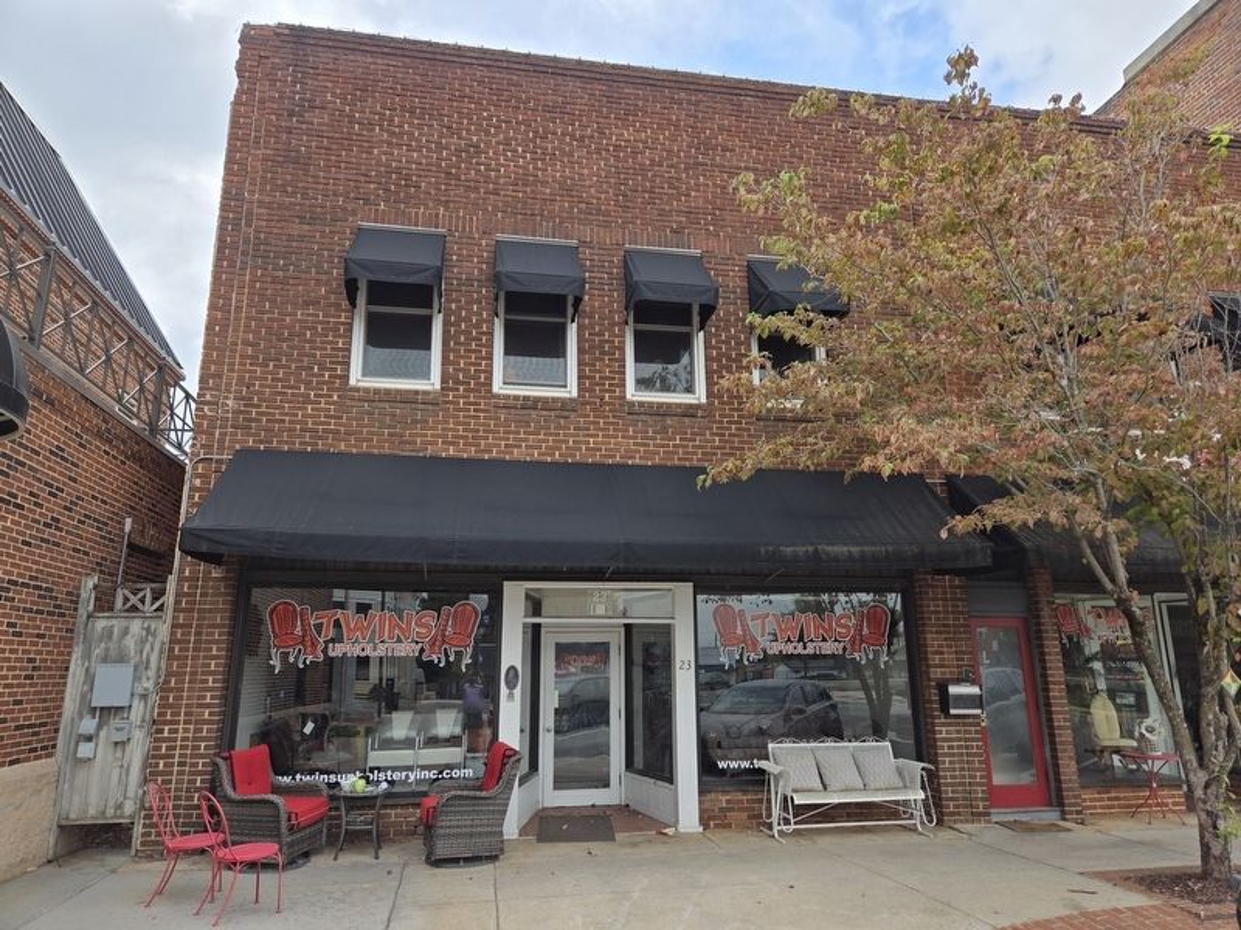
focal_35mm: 23
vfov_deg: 58.9
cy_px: 465
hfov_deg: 73.9
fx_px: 825
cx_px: 620
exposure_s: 1/1186
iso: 25
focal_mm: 5.4
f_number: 1.8
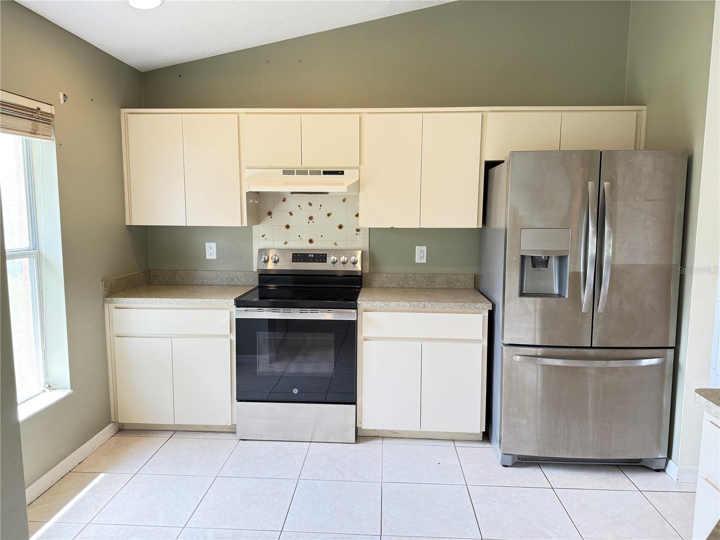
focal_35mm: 24
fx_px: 499
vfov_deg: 56.8
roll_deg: -0.2
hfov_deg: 71.6
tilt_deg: -6.2
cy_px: 270
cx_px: 360
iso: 125
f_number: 1.78
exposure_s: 1/60
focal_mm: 6.76
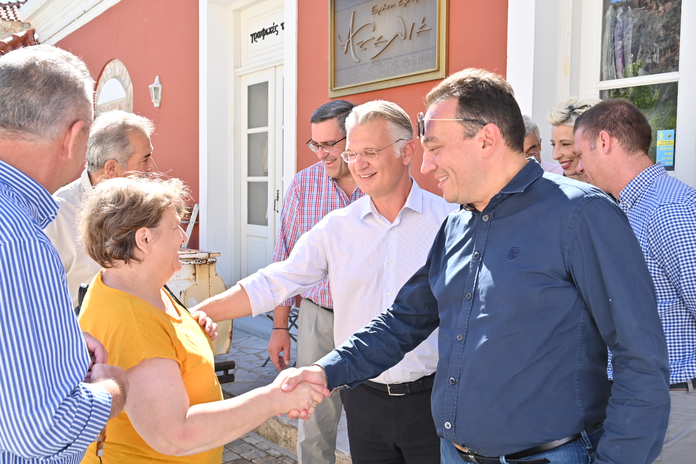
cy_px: 232
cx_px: 348
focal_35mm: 35
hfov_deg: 54.4
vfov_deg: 37.9
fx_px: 677
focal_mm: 35
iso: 560
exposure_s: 1/320
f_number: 9
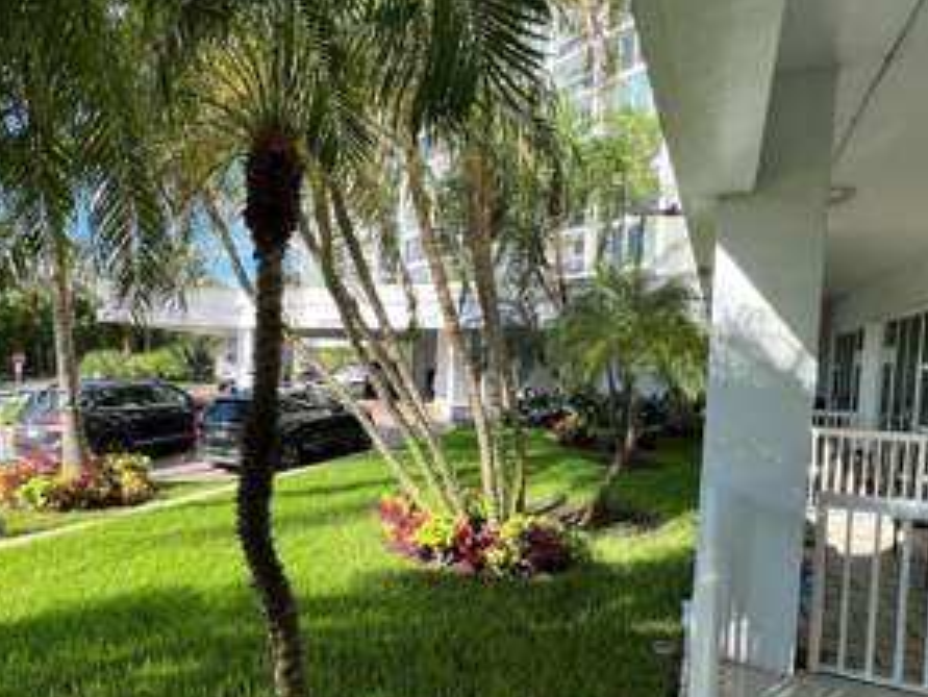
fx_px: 563
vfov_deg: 63.2
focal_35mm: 21
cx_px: 381
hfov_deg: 78.2
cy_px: 400
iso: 32
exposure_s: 1/504
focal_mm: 1.57
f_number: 1.8
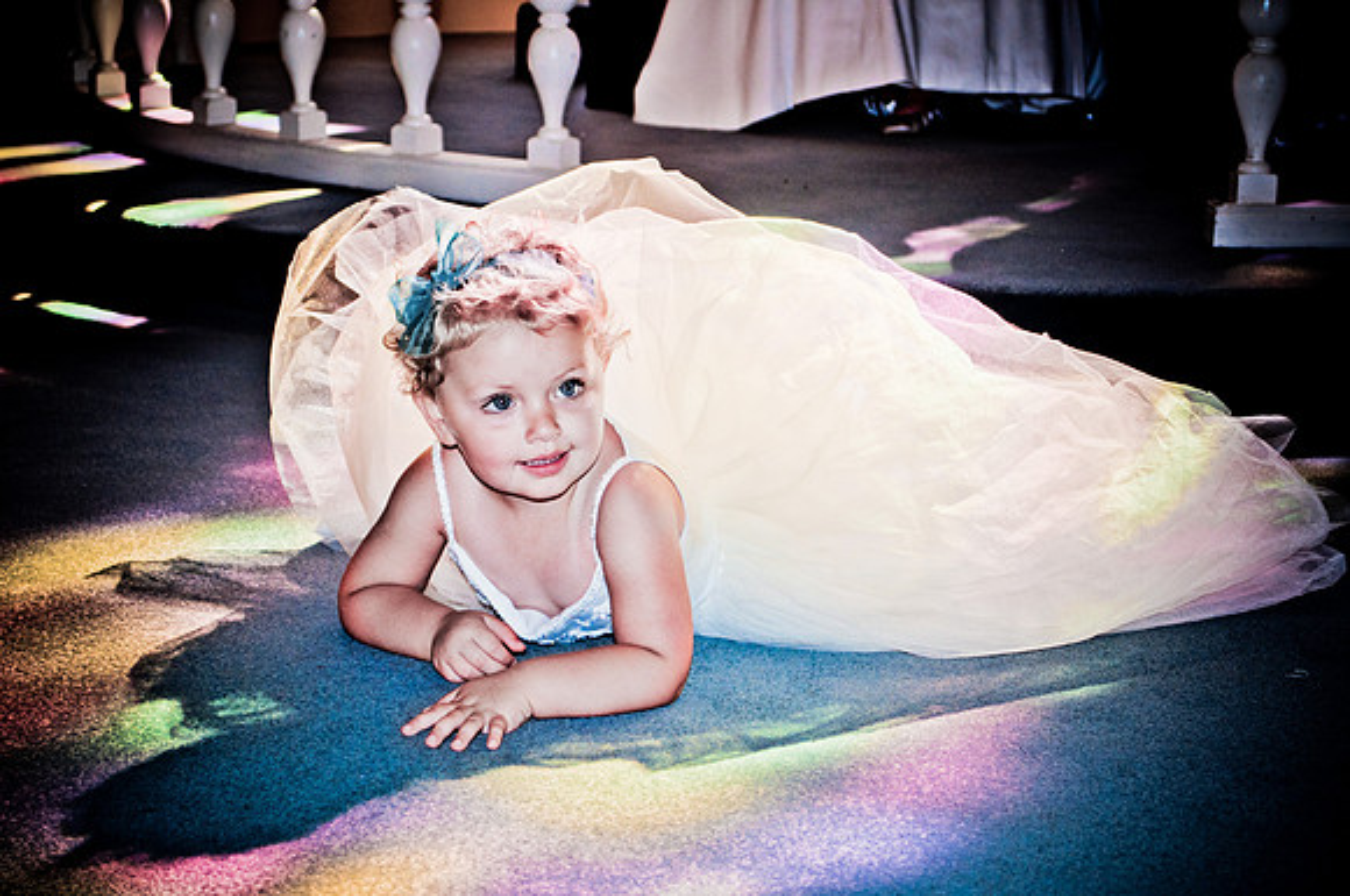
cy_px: 448
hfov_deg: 28.1
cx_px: 675
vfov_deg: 18.9
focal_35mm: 72
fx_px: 2696
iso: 200
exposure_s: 1/200
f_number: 5.3
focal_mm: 48
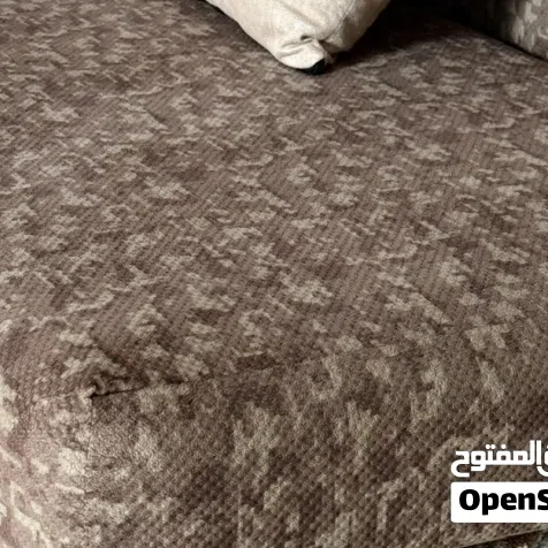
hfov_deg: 30.0
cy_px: 274
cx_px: 277
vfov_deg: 30.0
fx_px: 1021
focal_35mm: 57
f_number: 1.78
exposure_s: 1/40
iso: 320
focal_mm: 6.76
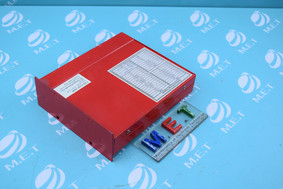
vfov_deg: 25.8
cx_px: 142
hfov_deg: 37.8
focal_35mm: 52
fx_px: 413
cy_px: 94
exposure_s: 1/125
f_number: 5.6
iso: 400
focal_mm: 35
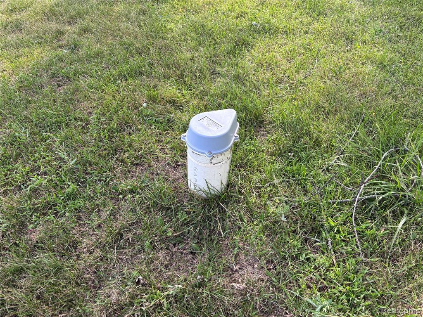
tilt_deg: -44.3
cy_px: 158
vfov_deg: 53.1
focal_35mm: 26
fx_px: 318
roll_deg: -0.9
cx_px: 212
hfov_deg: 67.3
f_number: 1.6
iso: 50
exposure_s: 1/353
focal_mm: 5.96
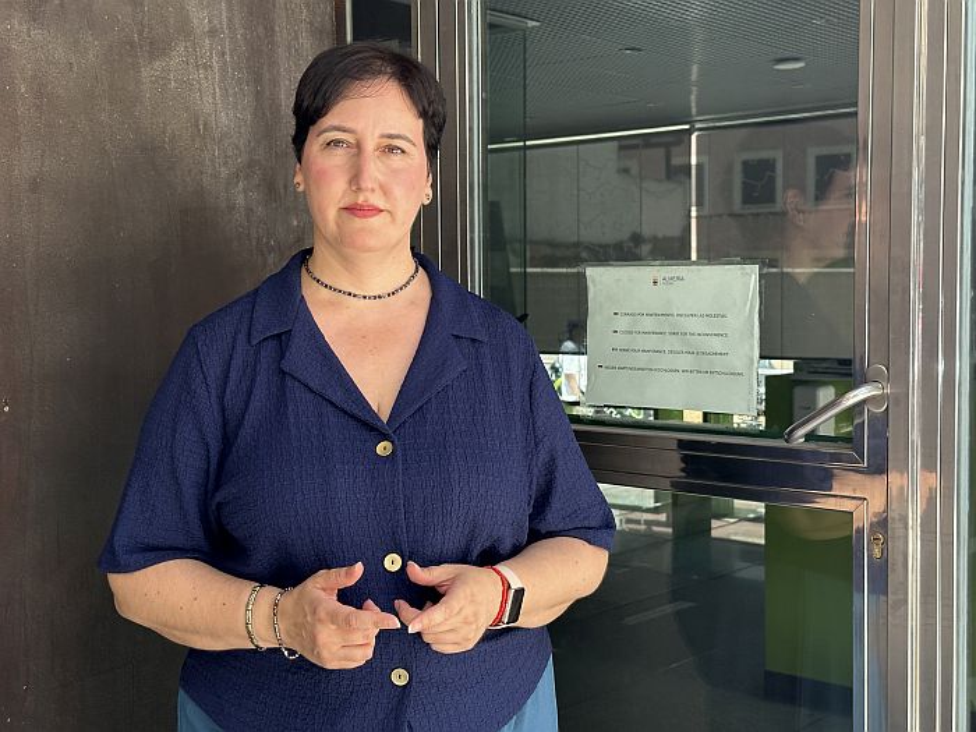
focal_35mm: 48
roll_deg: +0.4
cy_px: 366
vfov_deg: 30.3
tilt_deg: -4.6
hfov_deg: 39.7
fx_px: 1353
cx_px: 488
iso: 64
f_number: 1.78
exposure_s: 1/681
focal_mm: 6.86
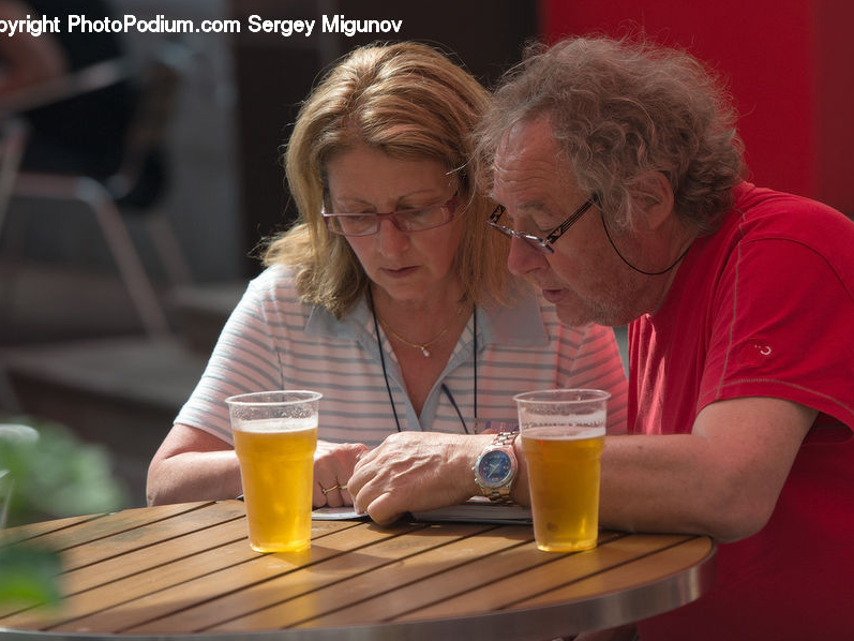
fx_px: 4688
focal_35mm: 190
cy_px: 320
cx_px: 451
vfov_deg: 7.8
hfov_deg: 10.4
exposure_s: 1/400
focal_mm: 175
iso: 200
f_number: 4.5
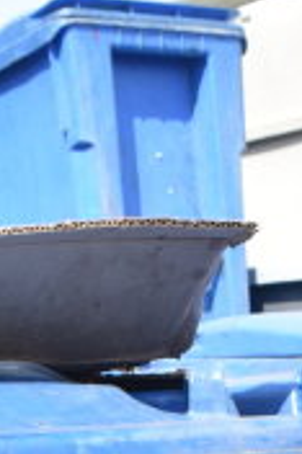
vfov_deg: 11.7
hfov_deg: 8.8
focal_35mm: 156
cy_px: 940
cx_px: 124
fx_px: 1967
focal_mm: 20
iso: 200
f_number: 7.1
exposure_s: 1/200
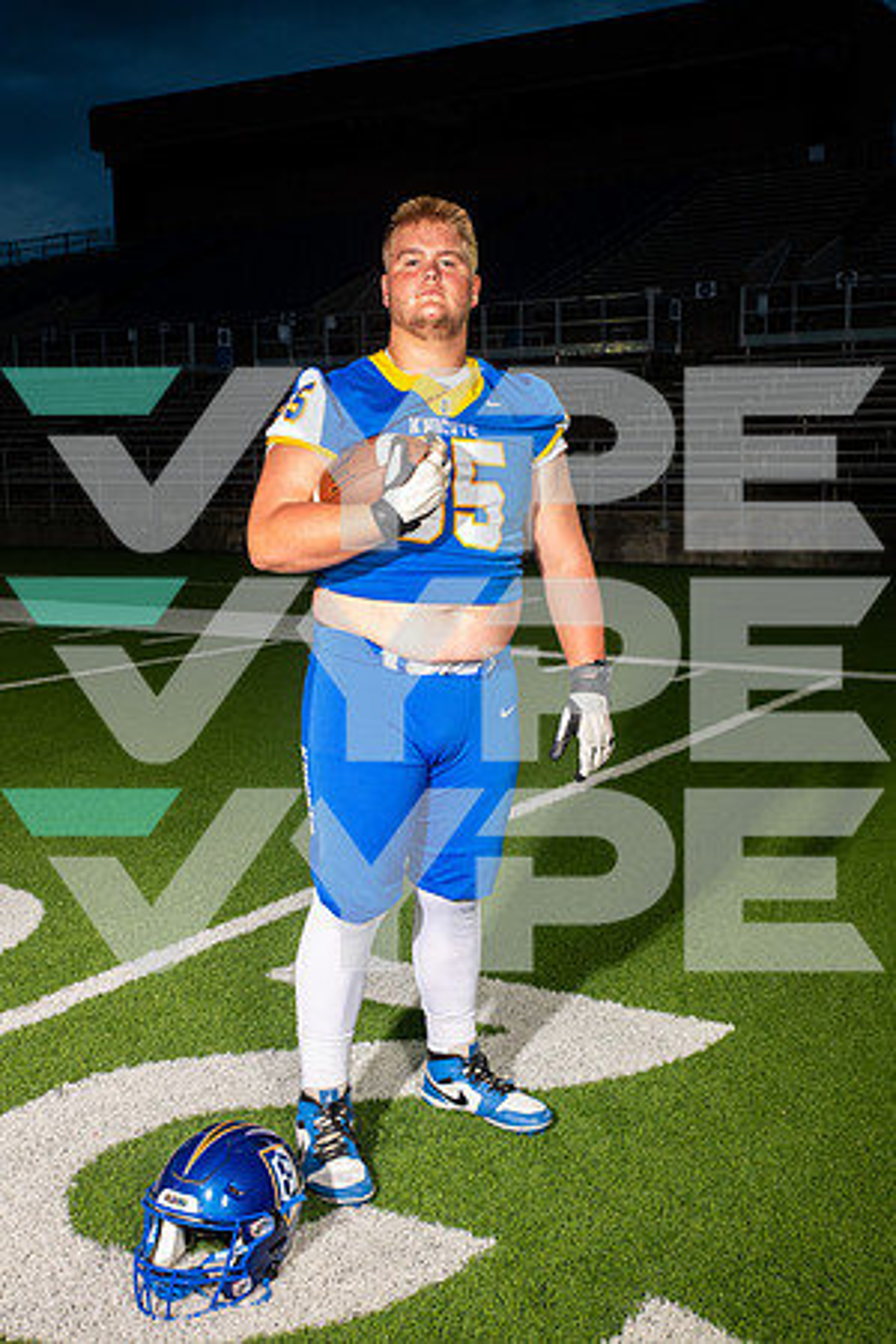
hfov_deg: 33.4
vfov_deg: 48.5
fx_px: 1493
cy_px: 672
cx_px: 448
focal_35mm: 40
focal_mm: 40
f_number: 7.1
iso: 800
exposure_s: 1/320
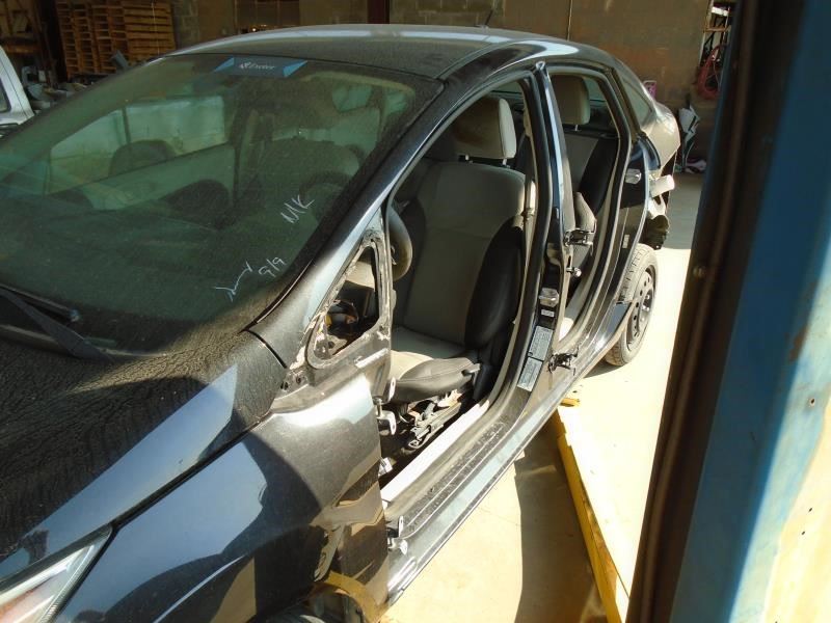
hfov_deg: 67.3
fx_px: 624
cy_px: 312
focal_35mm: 26
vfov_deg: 53.1
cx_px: 416
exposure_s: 1/200
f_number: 3.2
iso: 100
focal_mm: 4.6
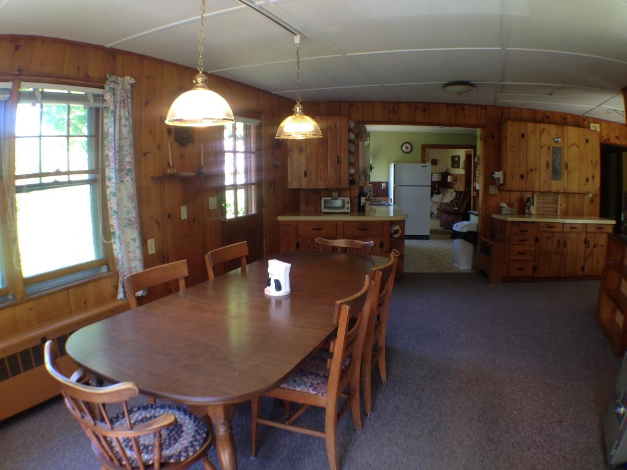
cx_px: 314
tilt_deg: -10.2
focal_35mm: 33
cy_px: 235
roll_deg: +1.7
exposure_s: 1/20
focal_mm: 4.12
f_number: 2.4
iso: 50
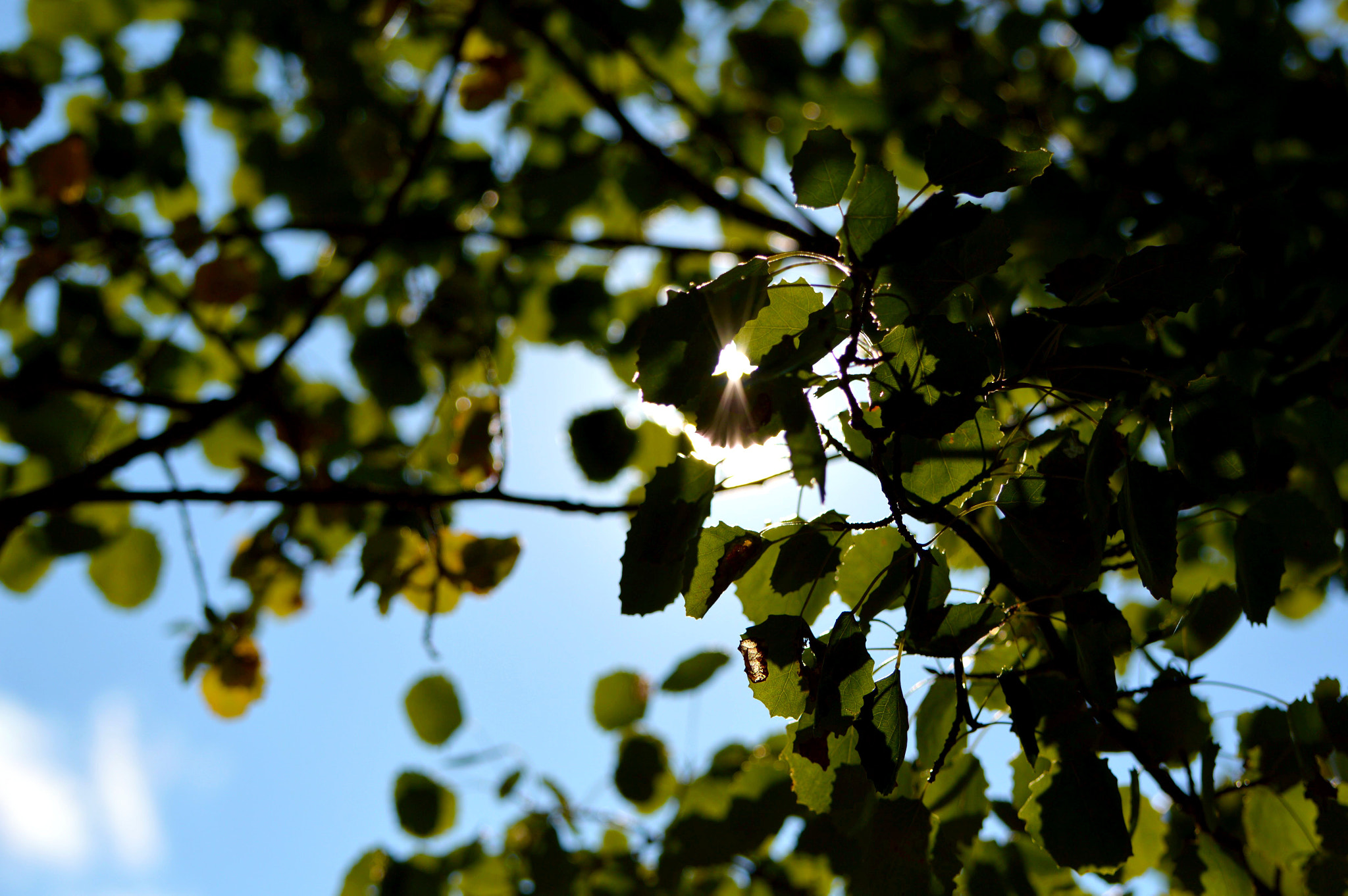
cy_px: 448
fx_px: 3928
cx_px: 674
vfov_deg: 13.0
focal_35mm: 105
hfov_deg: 19.5
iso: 100
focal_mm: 70
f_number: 4.5
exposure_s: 1/3200
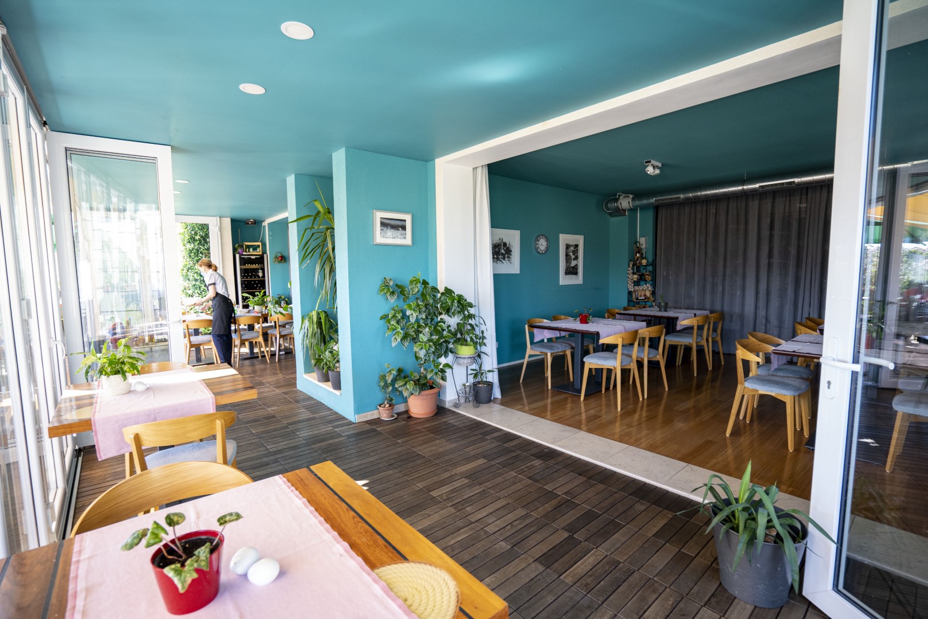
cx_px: 464
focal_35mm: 16
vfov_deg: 73.7
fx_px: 412
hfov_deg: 96.7
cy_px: 310
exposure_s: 1/100
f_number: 4
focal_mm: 16
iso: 800
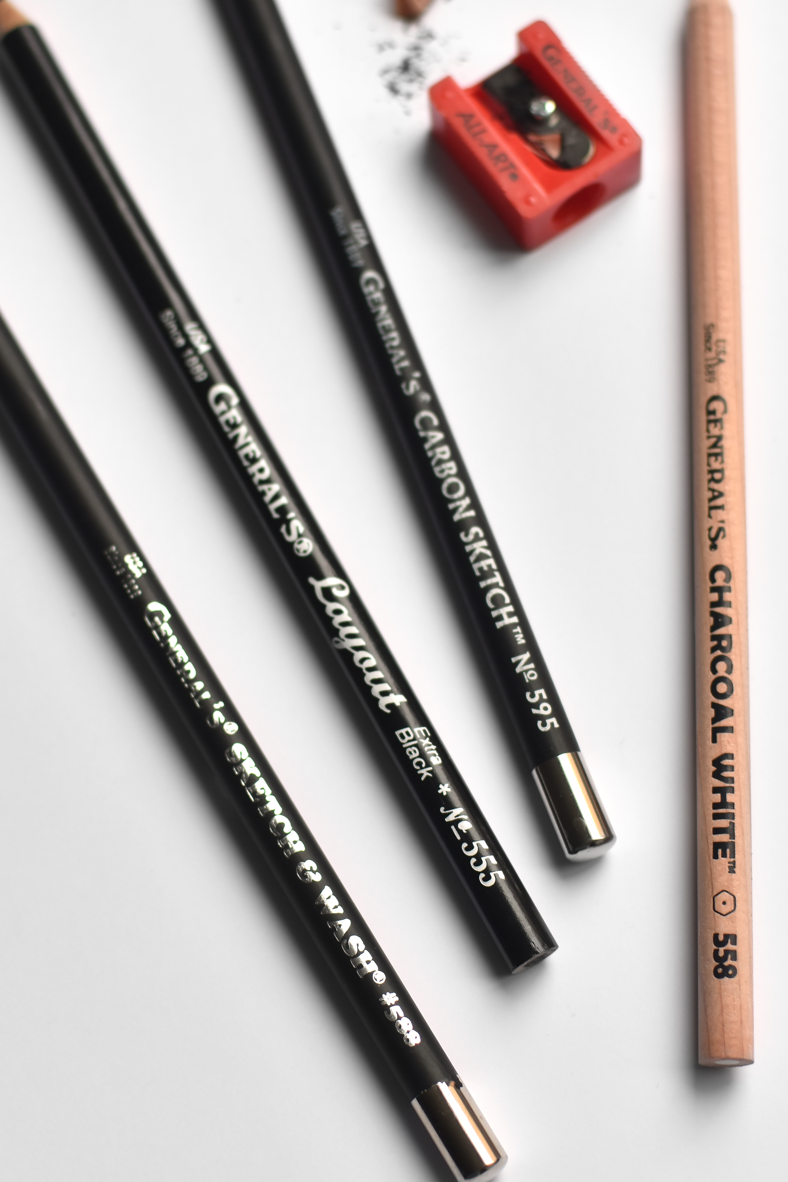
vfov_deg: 25.7
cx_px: 410
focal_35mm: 79
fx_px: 2585
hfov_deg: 17.3
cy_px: 535
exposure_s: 1/125
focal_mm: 35
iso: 100
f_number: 3.2
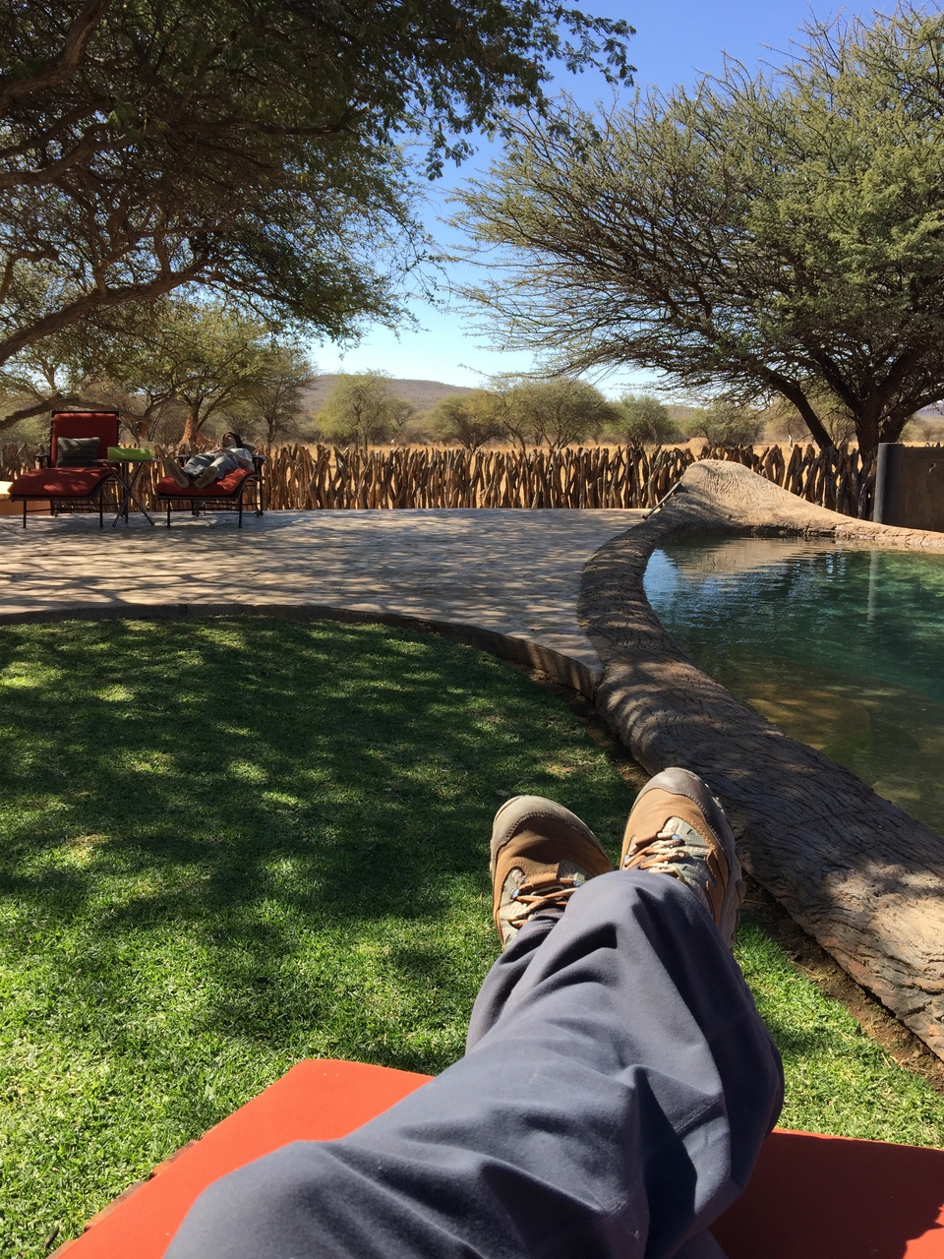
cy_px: 630
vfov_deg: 61.7
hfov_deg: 48.2
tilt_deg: -9.3
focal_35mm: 29
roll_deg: -0.1
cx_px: 472
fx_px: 1054
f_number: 2.2
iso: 32
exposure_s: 1/860
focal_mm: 4.15
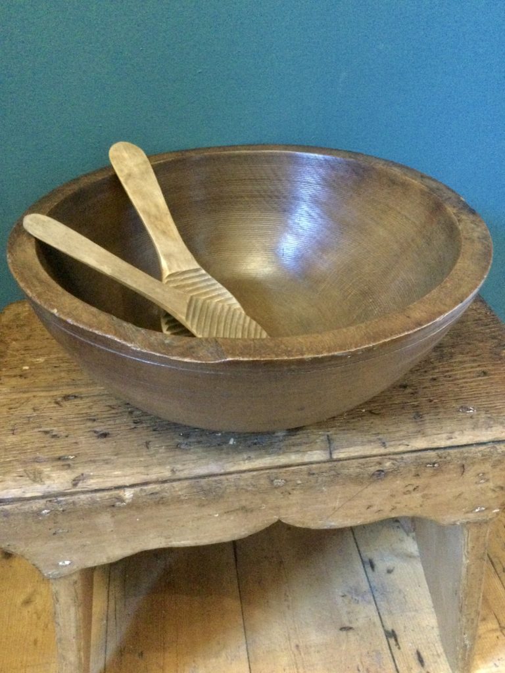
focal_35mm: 31
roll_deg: +0.1
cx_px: 252
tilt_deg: -36.7
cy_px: 336
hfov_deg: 45.4
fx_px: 603
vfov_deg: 58.4
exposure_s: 1/17
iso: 640
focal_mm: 3.3
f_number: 2.4
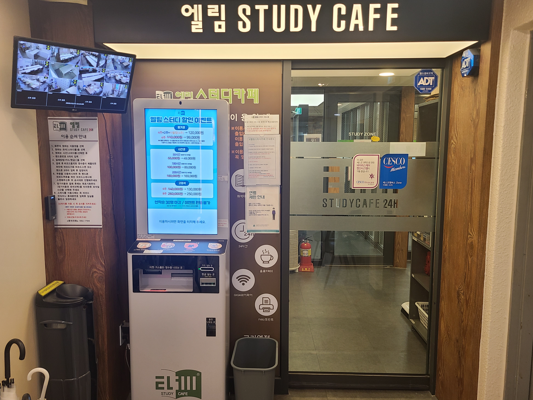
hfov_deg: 65.3
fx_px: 416
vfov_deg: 51.4
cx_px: 268
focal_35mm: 27
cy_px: 202
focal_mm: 5.4
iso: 100
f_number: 1.8
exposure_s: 1/60
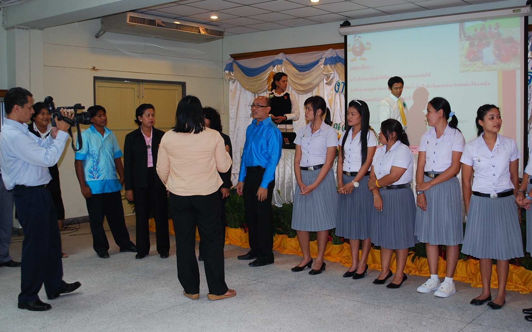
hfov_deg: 50.3
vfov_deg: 32.7
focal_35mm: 39
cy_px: 149
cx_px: 296
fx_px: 565
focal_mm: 22
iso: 400
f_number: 4
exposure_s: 1/30
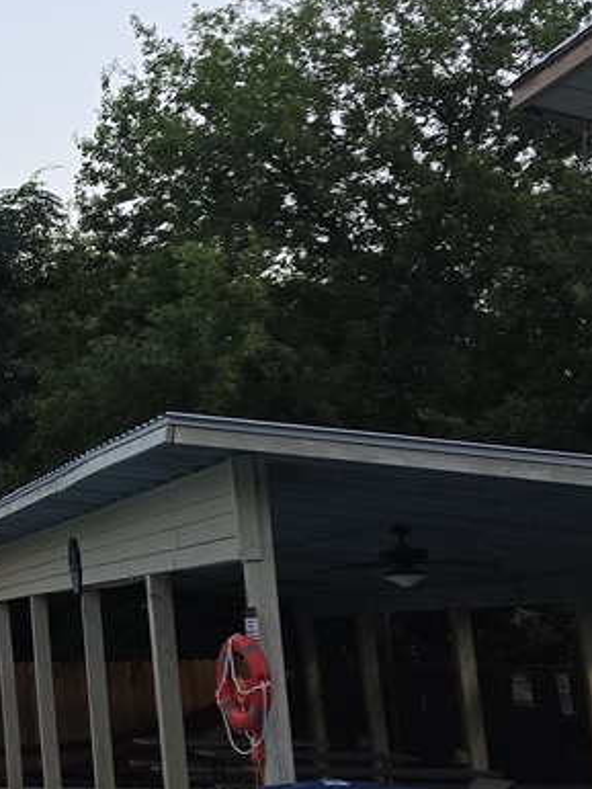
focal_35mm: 86
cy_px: 375
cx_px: -834
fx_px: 1960
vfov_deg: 22.7
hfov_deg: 13.0
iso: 200
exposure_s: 1/120
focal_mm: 6.3
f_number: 1.7
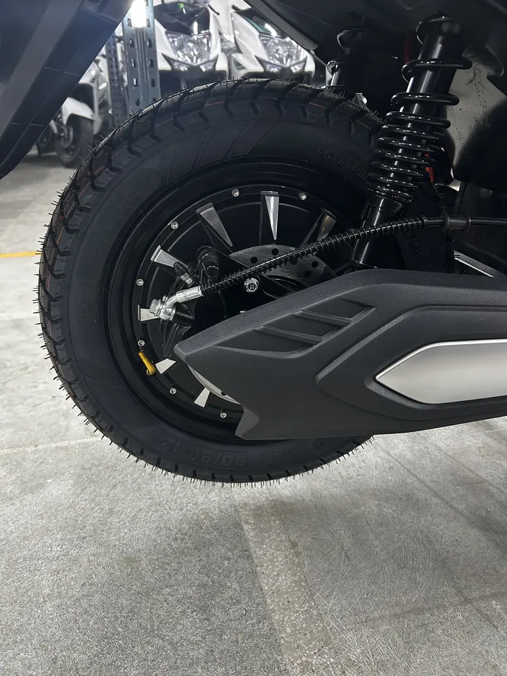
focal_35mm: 26
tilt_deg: -25.3
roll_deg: -0.7
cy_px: 338
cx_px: 254
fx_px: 508
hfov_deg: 53.1
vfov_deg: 67.3
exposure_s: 1/50
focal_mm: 5.7
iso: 250
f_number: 1.5
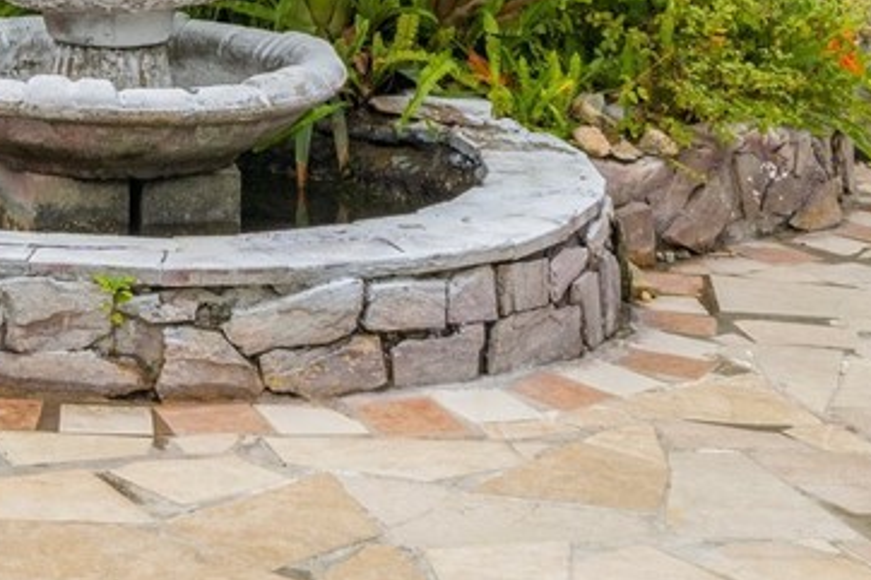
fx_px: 2176
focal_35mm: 90
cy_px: -278
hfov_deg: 21.5
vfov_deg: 14.2
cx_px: -77
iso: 320
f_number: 8
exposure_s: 1/200
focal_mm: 20
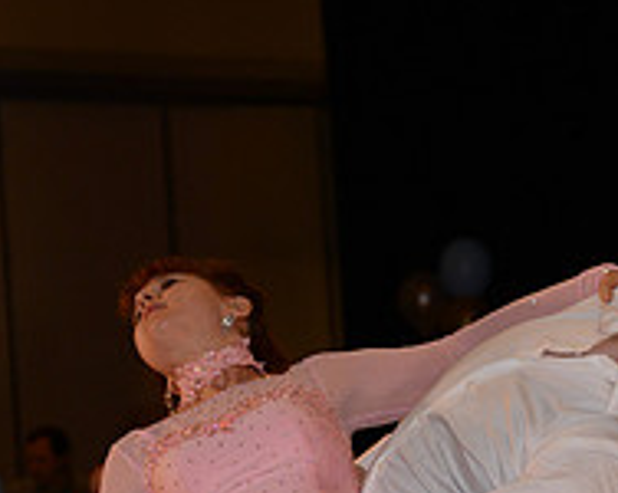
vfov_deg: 6.5
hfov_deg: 8.2
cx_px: 406
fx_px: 4330
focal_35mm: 237
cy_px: 654
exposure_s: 1/200
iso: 2000
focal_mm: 82
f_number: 4.5
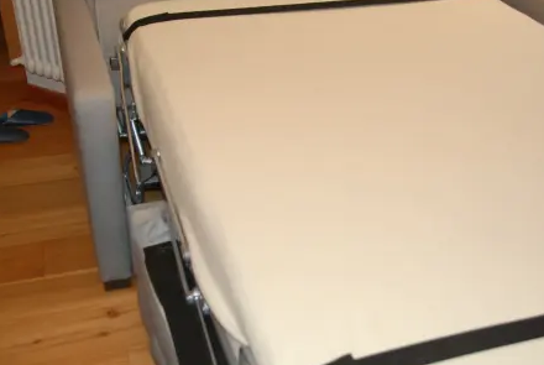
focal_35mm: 45
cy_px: 203
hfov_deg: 43.4
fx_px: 681
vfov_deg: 30.0
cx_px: 319
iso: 640
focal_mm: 22
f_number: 4.5
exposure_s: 1/60
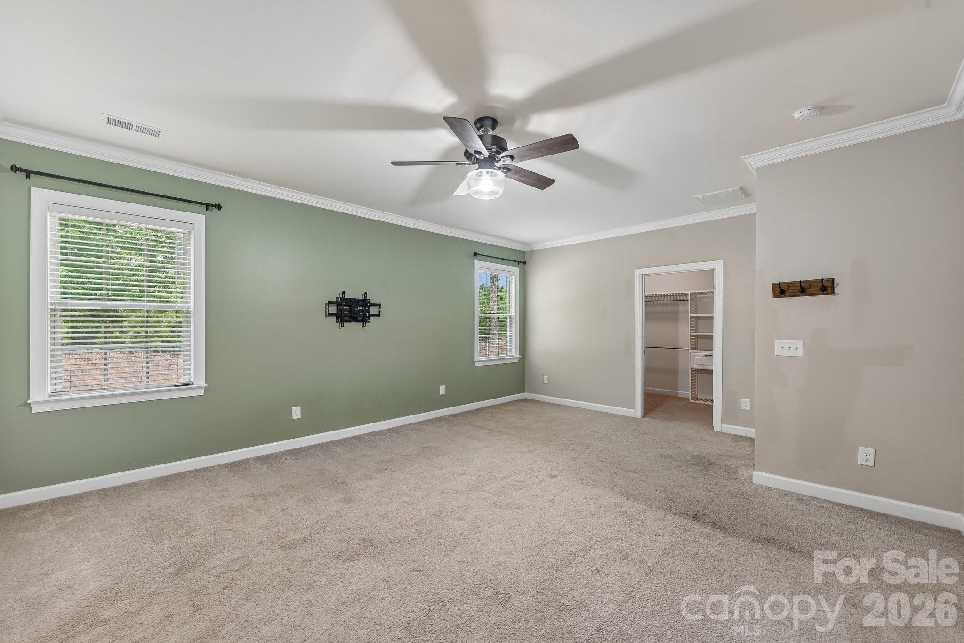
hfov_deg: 104.3
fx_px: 375
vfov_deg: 81.2
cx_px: 482
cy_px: 322
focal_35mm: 14
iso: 200
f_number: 8
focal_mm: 14
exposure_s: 1/6
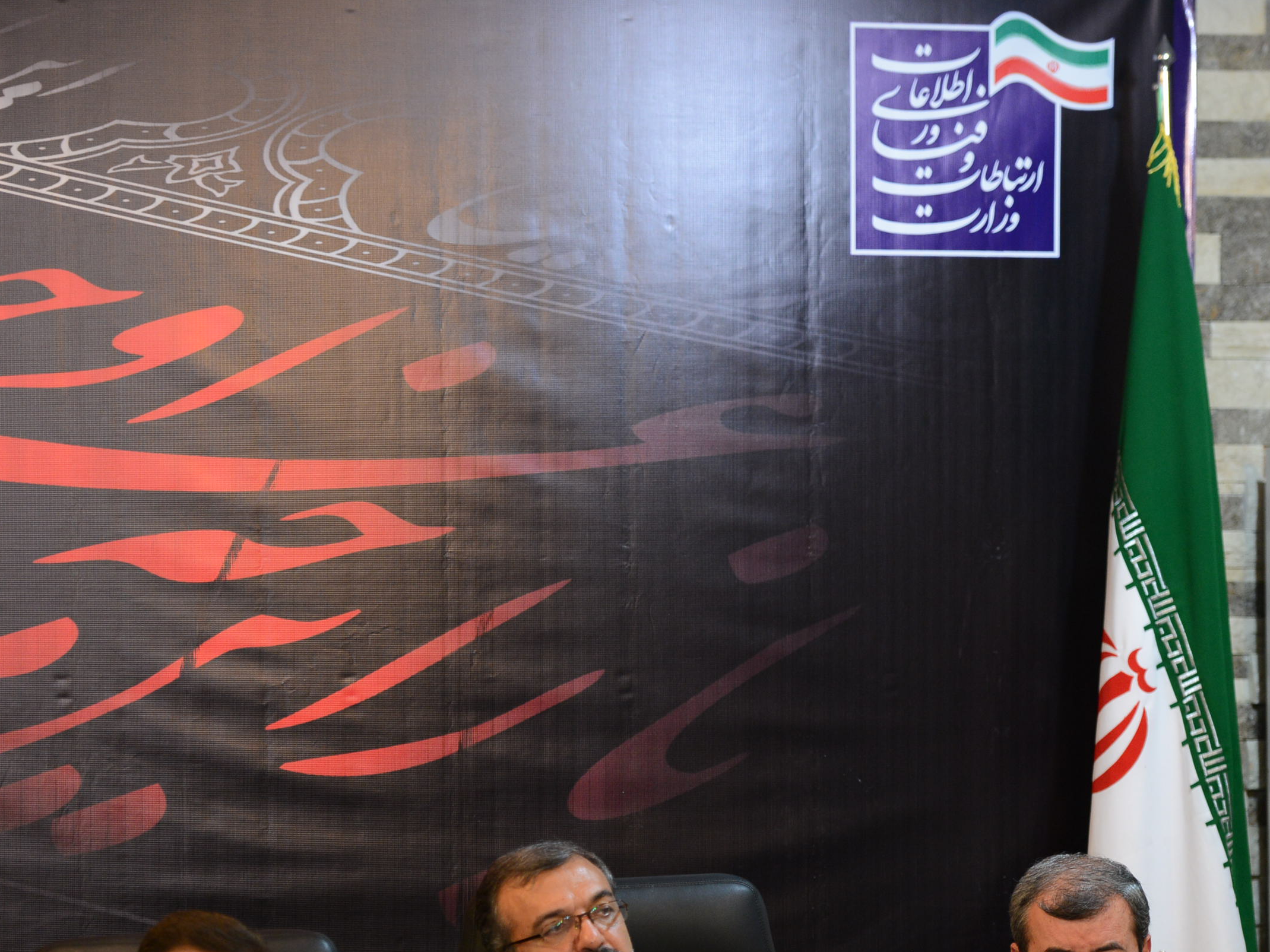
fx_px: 6677
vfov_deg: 8.1
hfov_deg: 10.9
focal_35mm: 182
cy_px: 728
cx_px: 620
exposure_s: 1/80
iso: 1250
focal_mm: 110
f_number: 2.8
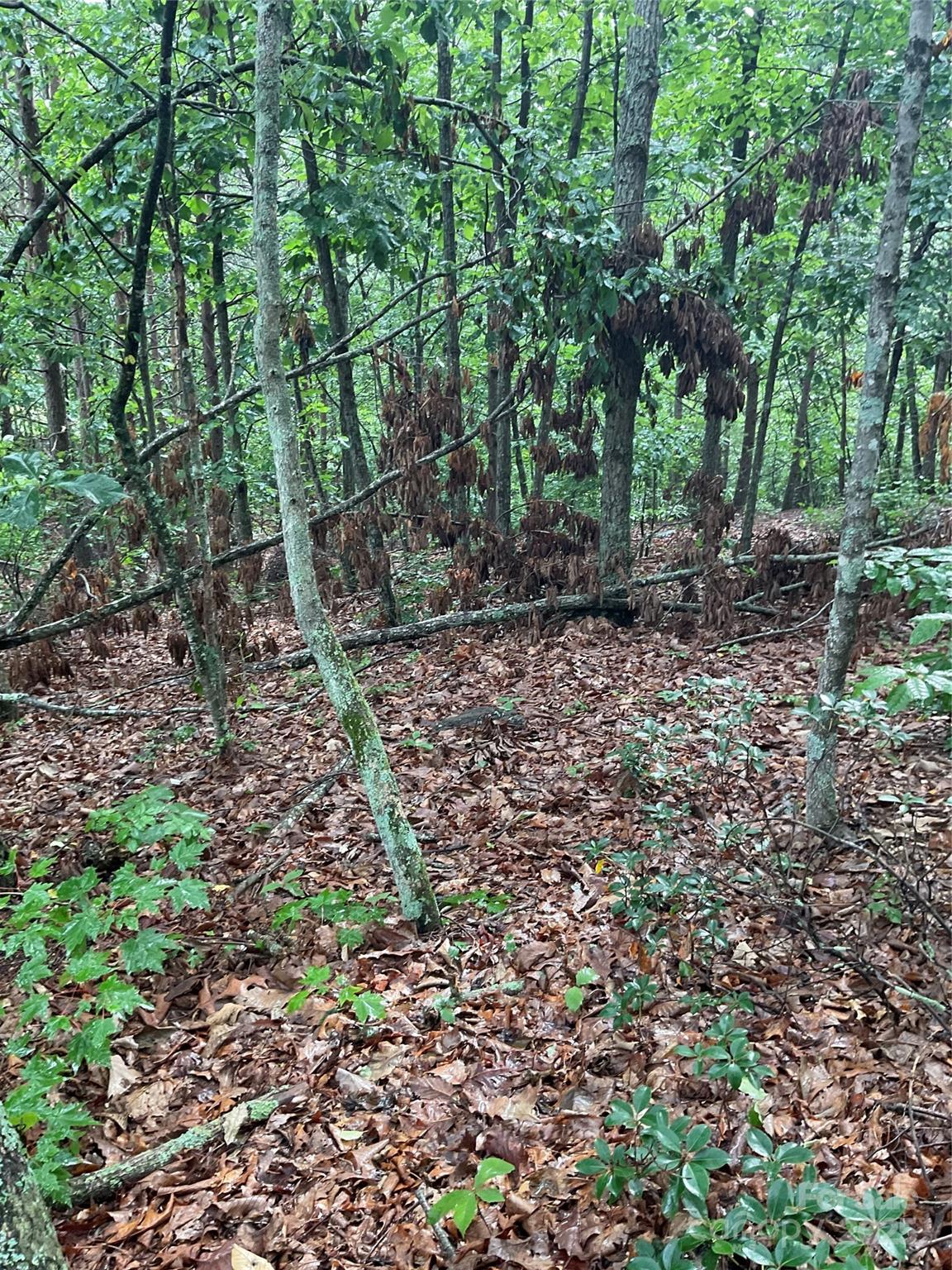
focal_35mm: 29
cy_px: 635
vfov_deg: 61.7
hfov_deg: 48.2
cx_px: 476
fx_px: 1063
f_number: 1.8
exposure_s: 1/60
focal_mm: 3
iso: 64
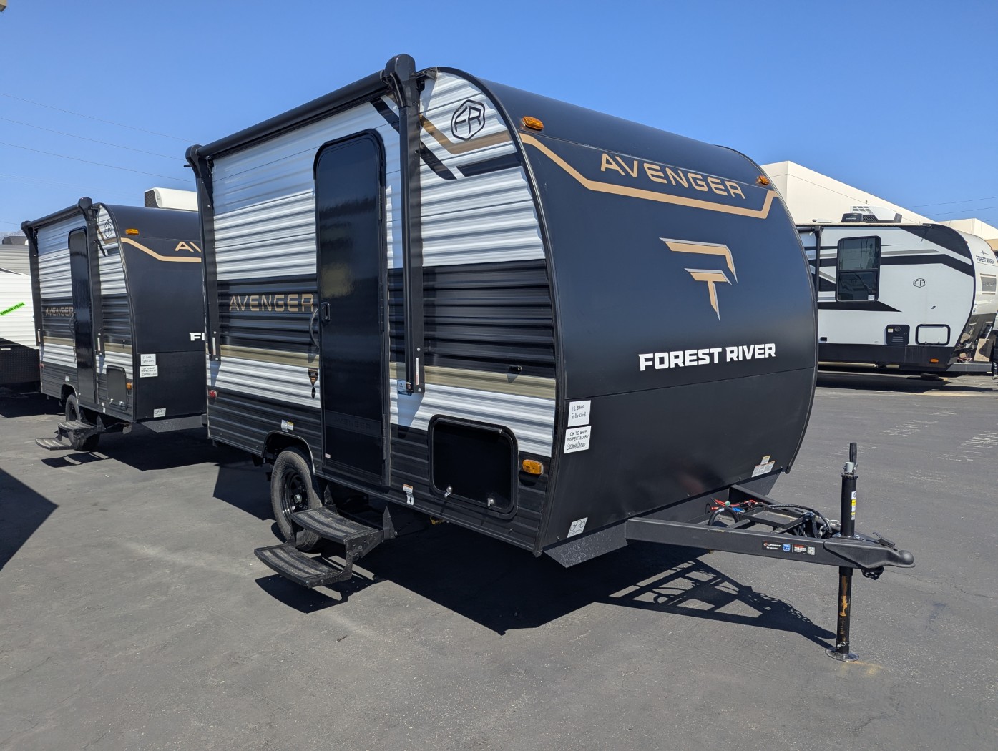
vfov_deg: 56.9
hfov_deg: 71.5
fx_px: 693
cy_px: 376
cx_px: 499
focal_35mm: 24
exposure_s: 1/2358
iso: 38
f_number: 1.85
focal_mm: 6.81
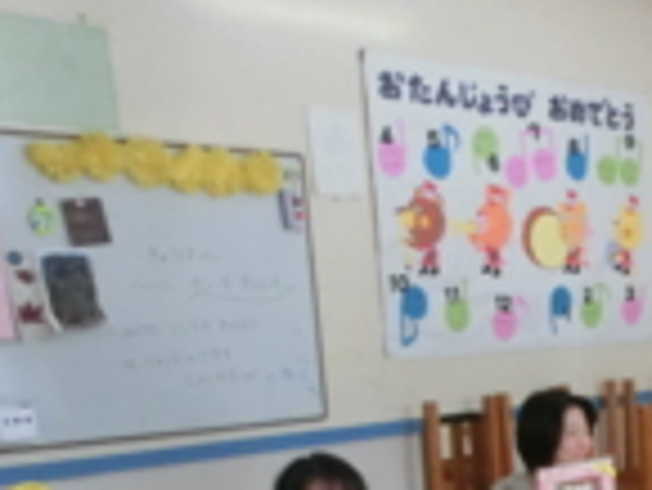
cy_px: 656
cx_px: 773
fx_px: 1244
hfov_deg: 26.3
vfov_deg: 20.2
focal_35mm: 66
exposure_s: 1/800
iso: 800
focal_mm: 4.24
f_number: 3
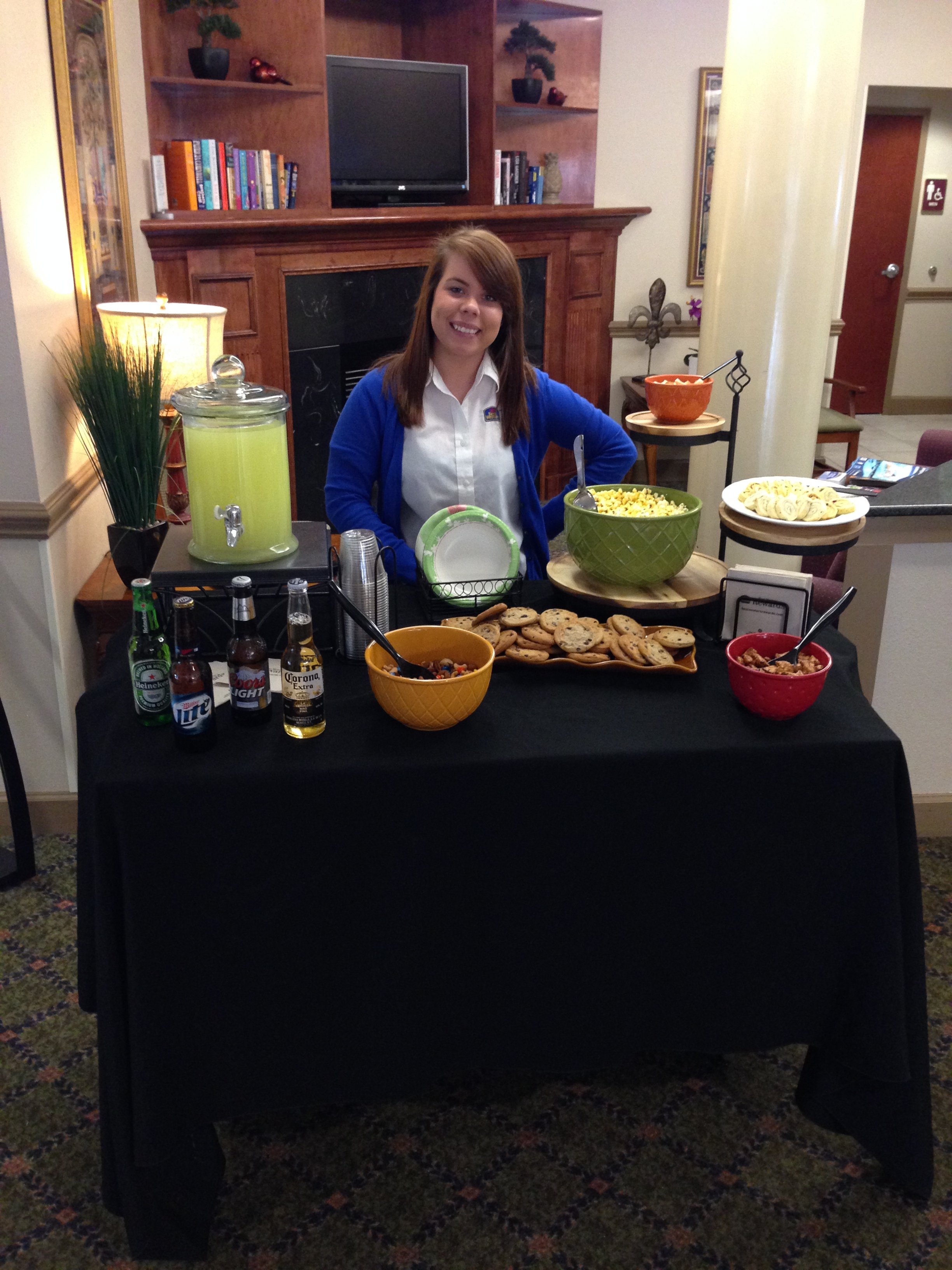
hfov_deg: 42.9
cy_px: 635
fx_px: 1210
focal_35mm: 33
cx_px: 476
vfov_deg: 55.4
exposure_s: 1/20
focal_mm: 4.12
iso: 250
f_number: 2.4
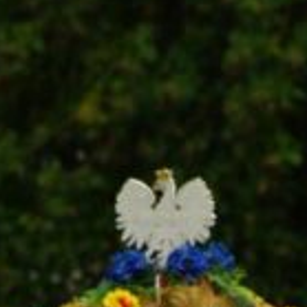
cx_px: 398
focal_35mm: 1408
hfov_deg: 1.2
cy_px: 532
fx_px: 14128
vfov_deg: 1.2
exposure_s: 1/500
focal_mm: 200
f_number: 5.6
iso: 280
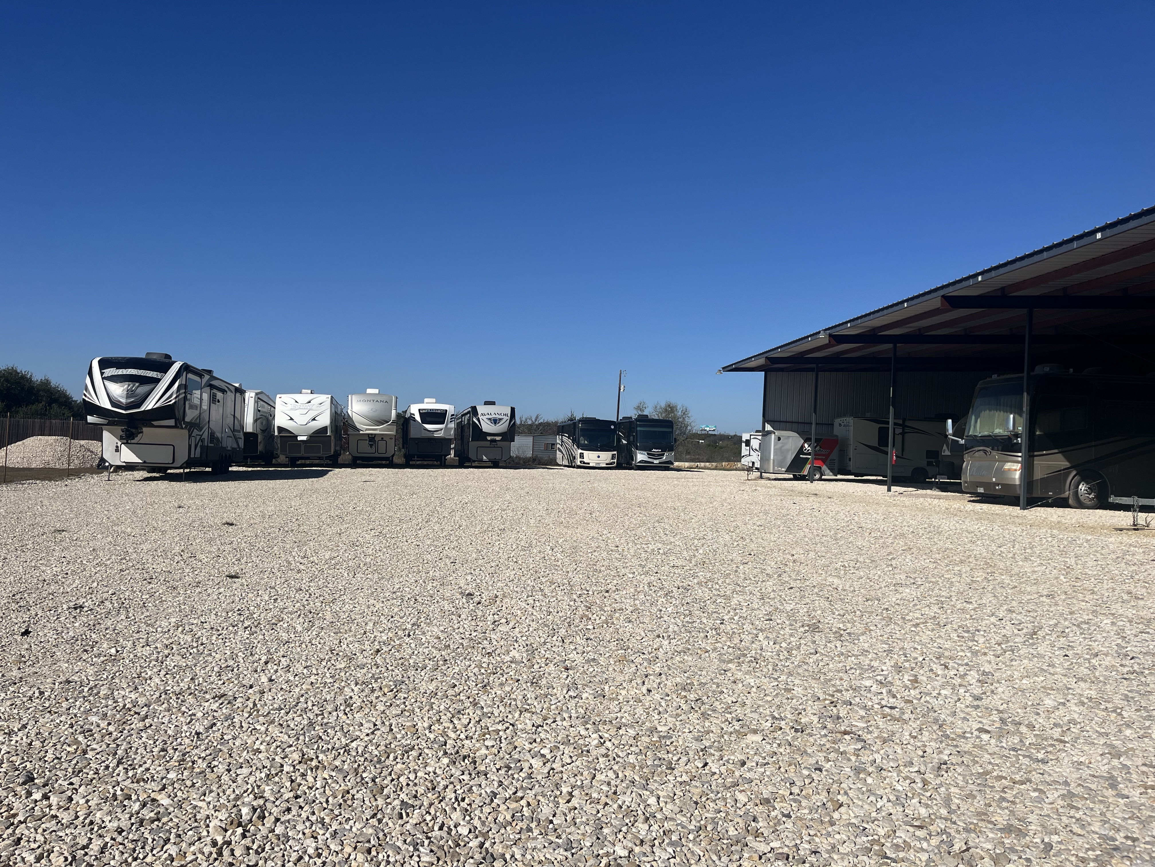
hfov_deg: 67.3
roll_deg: -2.5
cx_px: 578
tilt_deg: +2.8
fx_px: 868
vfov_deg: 53.1
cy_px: 434
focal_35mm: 26
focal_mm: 5.1
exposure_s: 1/9091
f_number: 1.6
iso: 50
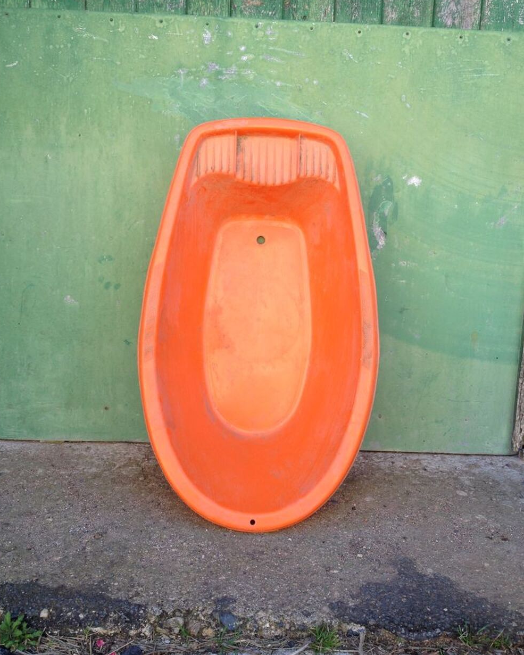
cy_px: 314
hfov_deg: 40.1
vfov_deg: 49.1
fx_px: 717
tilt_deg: -9.5
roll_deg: -3.1
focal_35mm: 37
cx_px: 259
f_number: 2.4
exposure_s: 1/125
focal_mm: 4.28
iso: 50
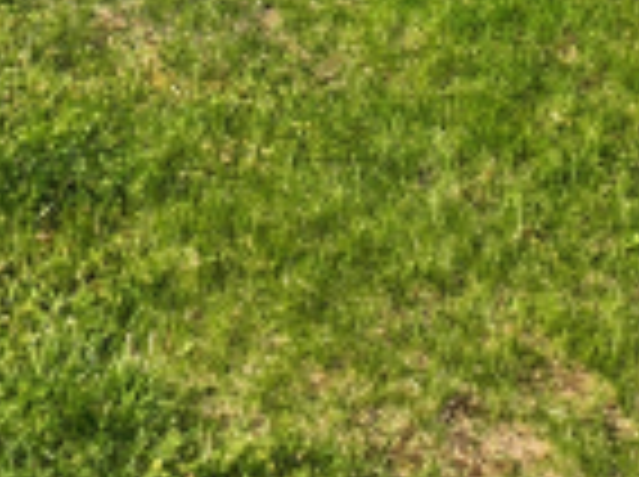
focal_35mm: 113
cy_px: -603
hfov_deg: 17.1
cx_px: 2
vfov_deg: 11.3
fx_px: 2082
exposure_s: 1/1250
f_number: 2.8
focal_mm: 12.29
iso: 100
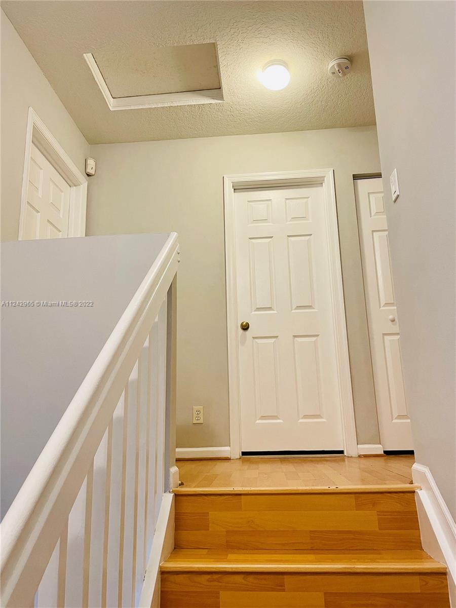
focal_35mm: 26
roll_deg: +1.8
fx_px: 457
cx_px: 228
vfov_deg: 67.3
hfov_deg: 53.1
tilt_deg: +13.0
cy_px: 304
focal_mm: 4.2
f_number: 1.6
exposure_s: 1/60
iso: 125
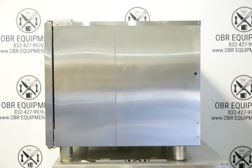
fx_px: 336
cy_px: 84
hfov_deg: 41.1
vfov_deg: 28.1
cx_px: 126
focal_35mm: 48
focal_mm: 17.88
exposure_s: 1/30
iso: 6400
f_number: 4
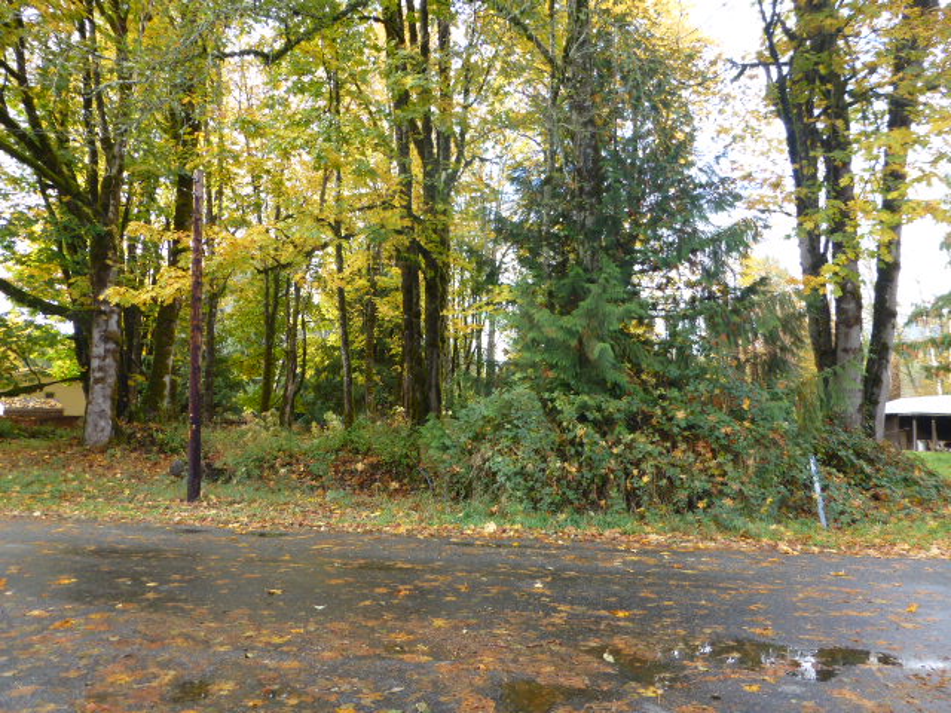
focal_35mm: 24
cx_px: 476
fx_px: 659
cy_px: 356
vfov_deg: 56.8
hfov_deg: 71.6
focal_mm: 4.3
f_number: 3.3
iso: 100
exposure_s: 1/60
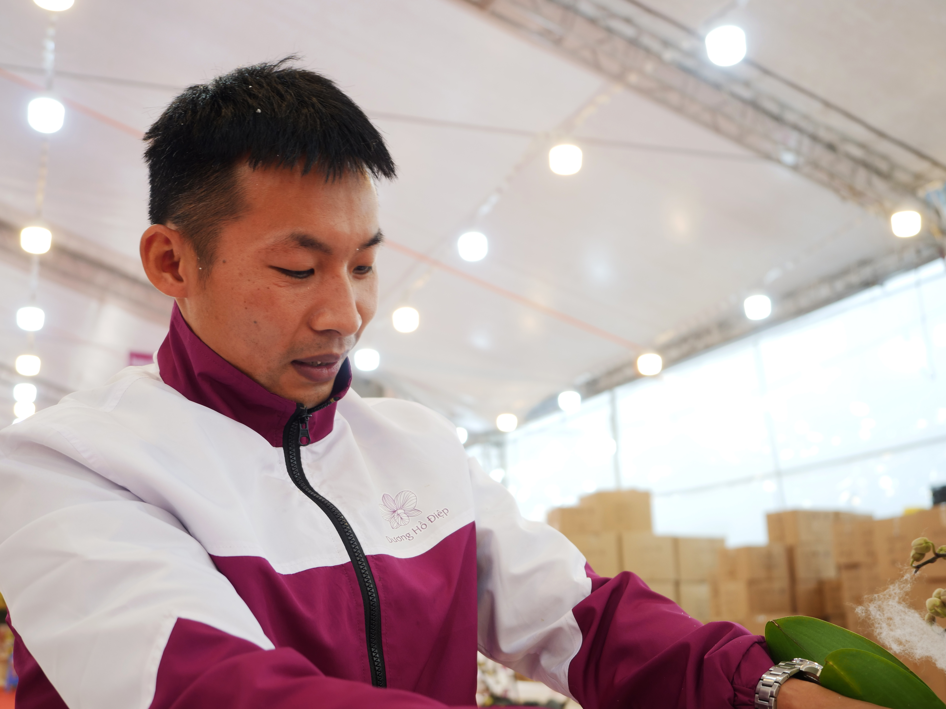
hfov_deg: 46.8
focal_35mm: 40
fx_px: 1093
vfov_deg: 36.0
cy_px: 354
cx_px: 473
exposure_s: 1/60
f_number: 2.8
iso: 200
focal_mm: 20
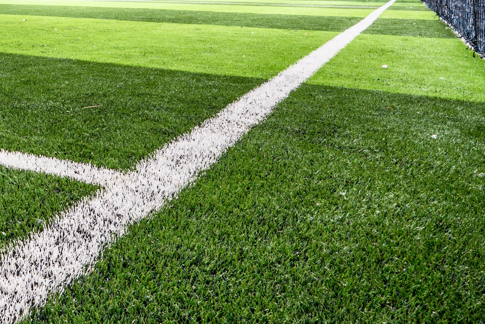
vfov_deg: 30.0
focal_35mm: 39
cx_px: -141
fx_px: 525
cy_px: -49
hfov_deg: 35.0
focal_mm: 14
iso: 50
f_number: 16
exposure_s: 8
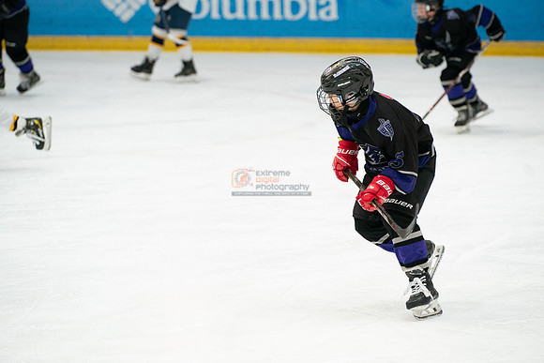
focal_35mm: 203
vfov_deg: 6.8
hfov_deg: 10.1
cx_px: 278
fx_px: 3074
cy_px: 182
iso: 2000
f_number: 3.2
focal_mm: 150
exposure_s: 1/1000
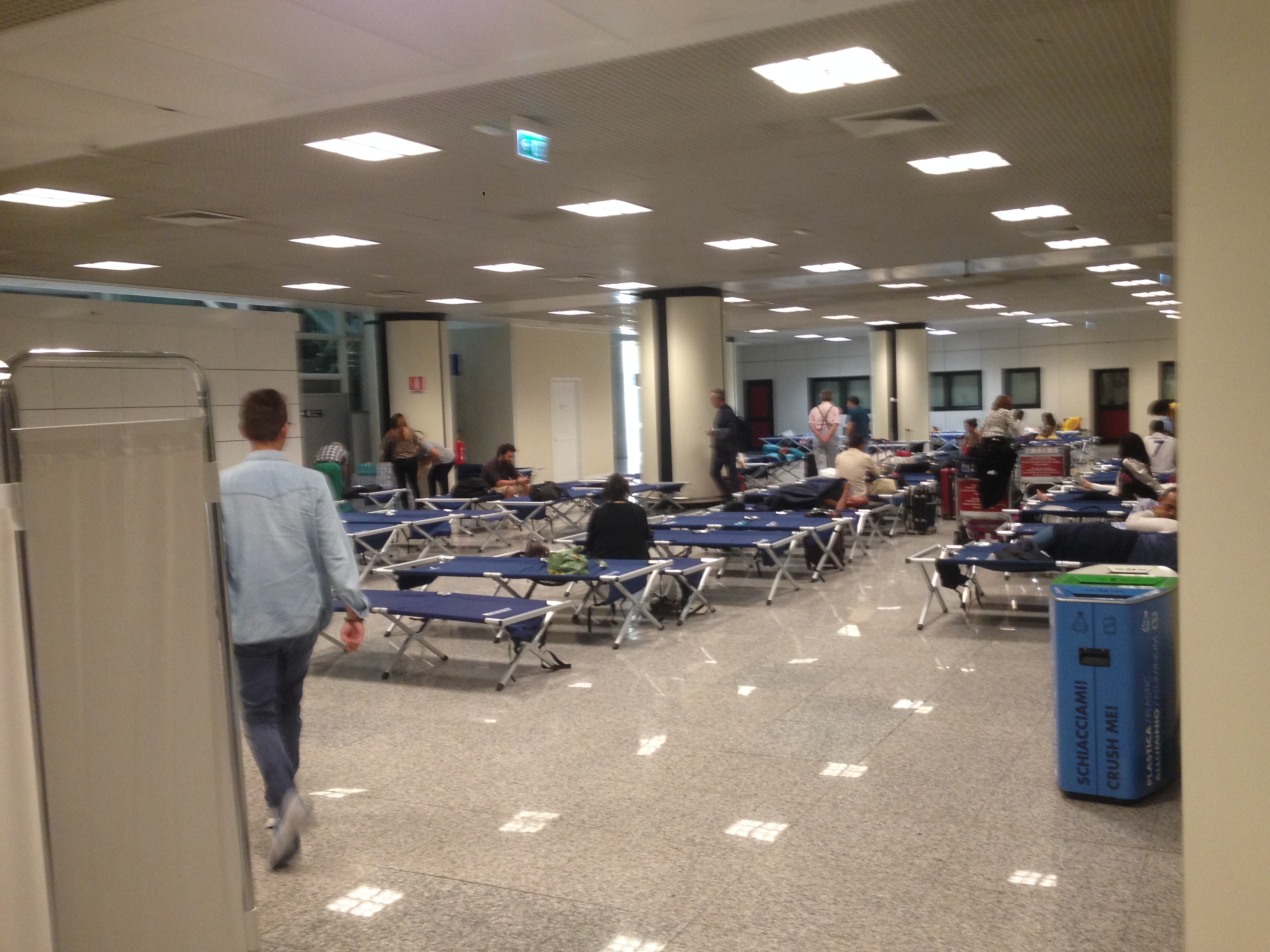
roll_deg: +1.3
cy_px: 479
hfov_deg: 54.0
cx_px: 653
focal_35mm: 34
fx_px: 1247
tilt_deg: -4.5
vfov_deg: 41.8
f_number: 2.4
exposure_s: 1/20
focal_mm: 4.12
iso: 160
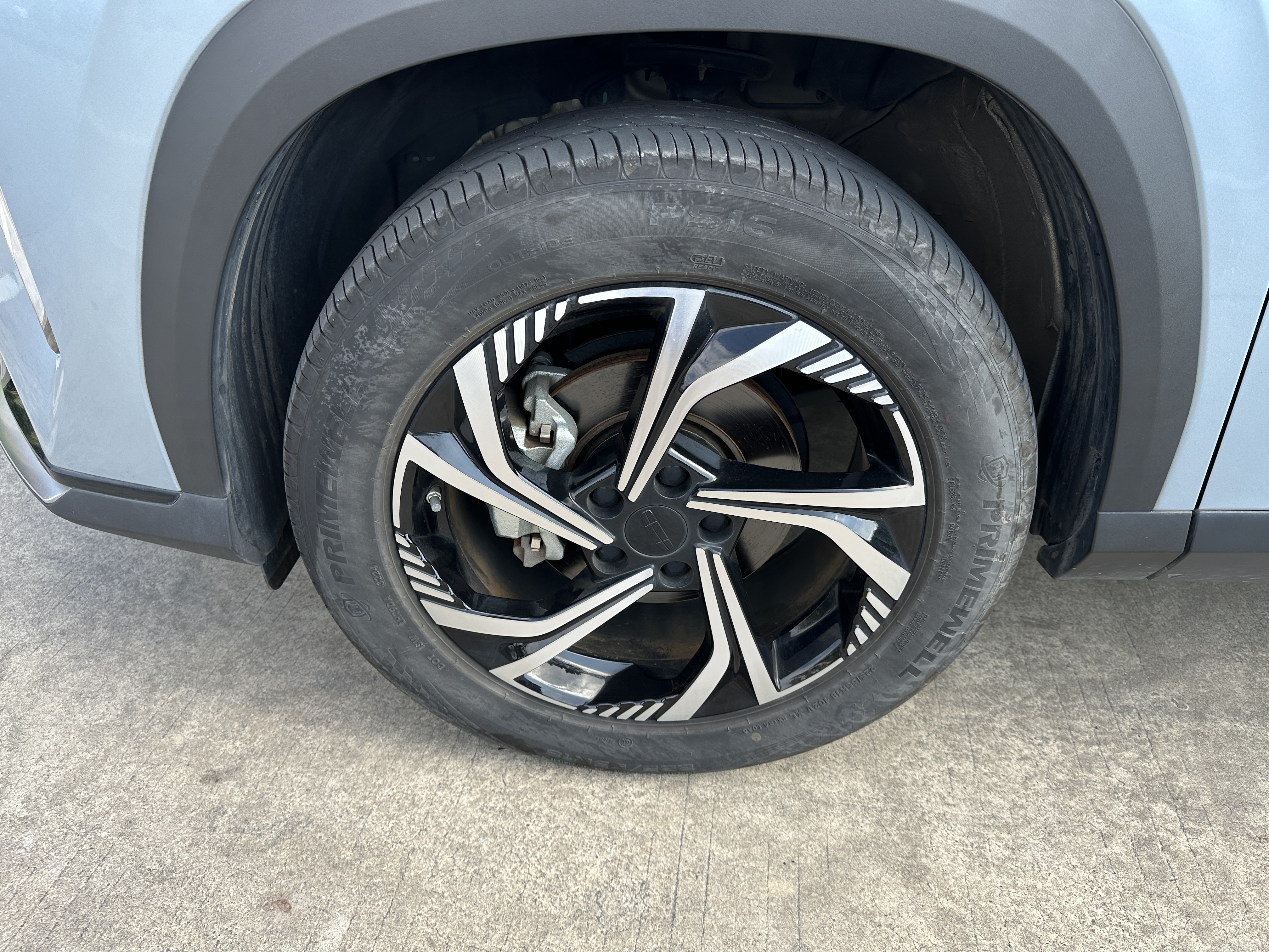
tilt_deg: -30.7
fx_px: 880
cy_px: 476
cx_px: 634
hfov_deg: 71.6
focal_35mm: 24
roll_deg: -0.9
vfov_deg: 56.8
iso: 80
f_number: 1.78
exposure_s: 1/767
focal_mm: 6.86
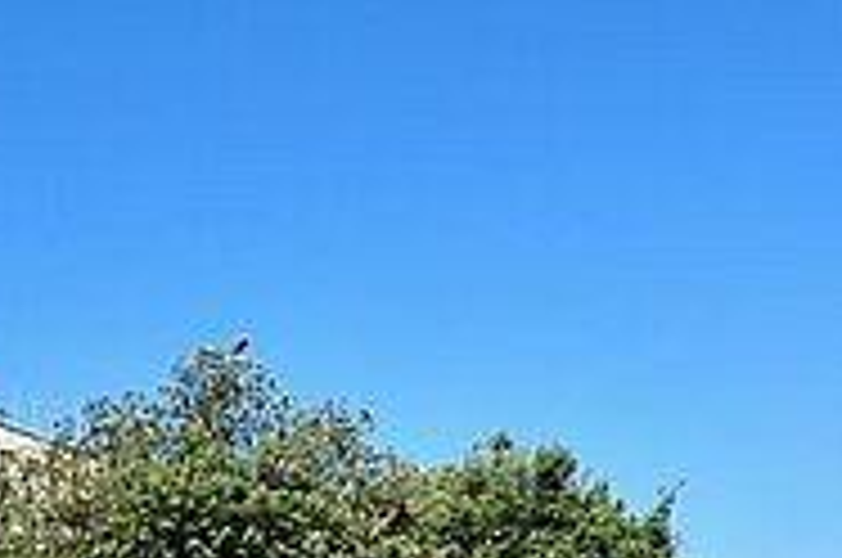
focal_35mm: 45
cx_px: 59
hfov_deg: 39.9
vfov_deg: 22.7
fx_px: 1051
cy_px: 893
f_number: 11
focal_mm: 14
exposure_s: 1/400
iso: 400
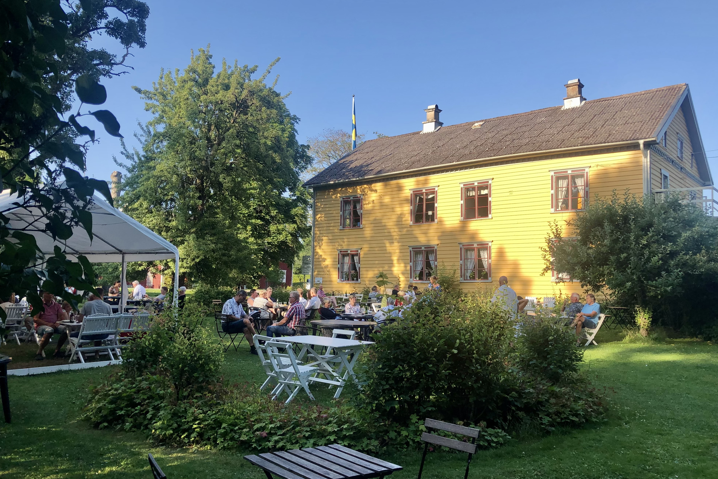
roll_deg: -0.9
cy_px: 242
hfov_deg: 61.9
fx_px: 598
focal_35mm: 30
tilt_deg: +5.1
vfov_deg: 43.6
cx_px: 369
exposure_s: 1/787
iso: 20
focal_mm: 4
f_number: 1.8
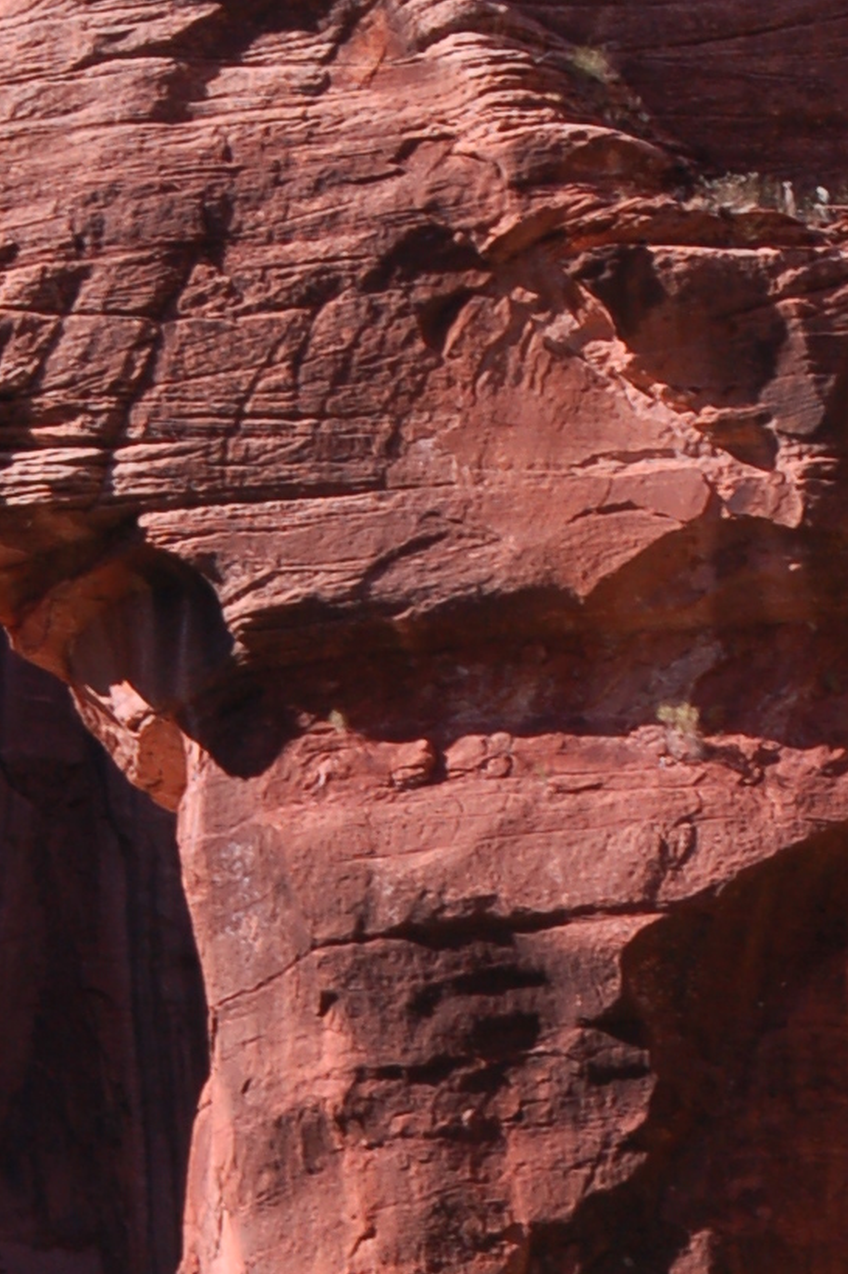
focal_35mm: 363
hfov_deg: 3.8
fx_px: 12836
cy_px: 957
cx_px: 281
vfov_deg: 5.7
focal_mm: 66
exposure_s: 1/60
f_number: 8
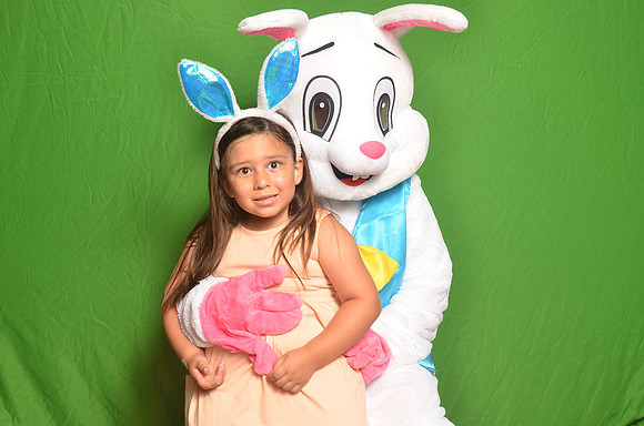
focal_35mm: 46
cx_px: 322
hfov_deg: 42.4
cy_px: 213
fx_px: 830
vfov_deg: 28.8
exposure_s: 1/60
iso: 200
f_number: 5.6
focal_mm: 31
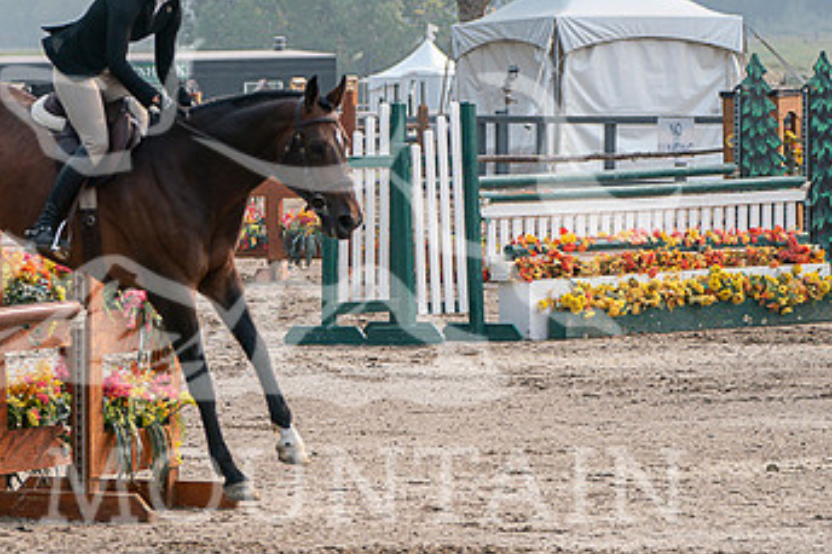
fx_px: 6237
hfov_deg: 7.6
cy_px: 267
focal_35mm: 270
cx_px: 162
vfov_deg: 5.1
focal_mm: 160
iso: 500
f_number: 5.6
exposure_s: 1/1000
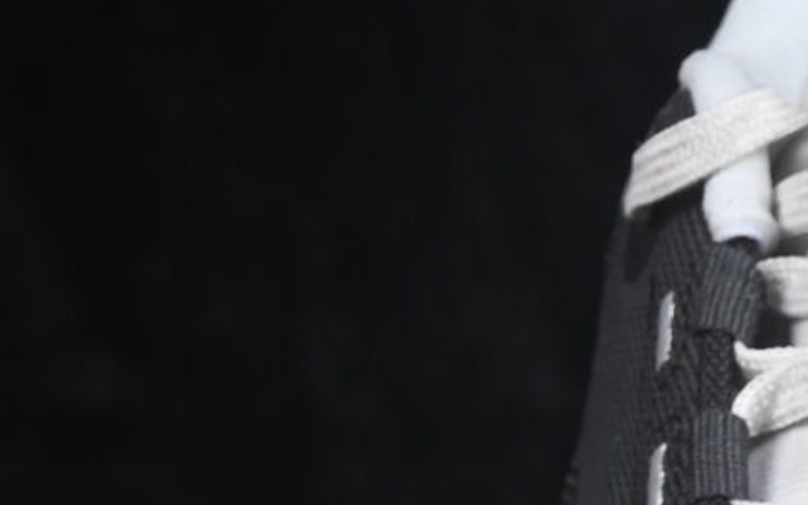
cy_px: 982
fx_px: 9074
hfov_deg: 5.0
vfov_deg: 3.2
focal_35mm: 412
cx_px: 1451
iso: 160
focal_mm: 50
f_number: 8
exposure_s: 1/80
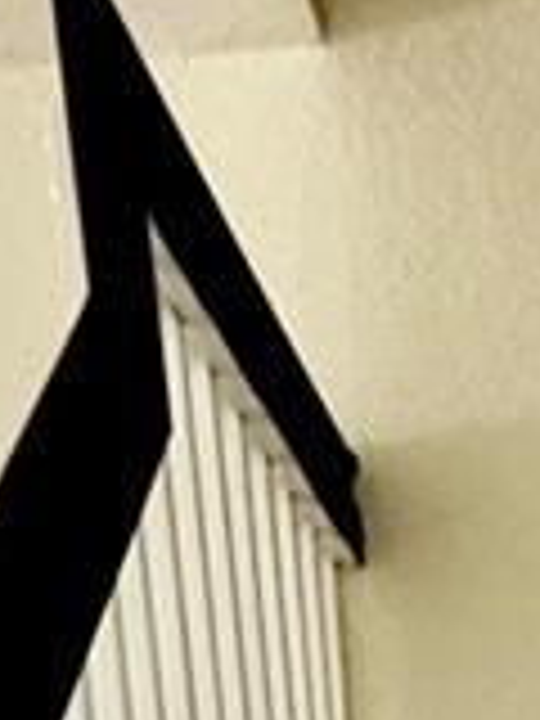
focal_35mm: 105
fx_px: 2184
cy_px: 2002
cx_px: 634
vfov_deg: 12.1
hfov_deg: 13.7
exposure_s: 1/60
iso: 640
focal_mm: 2.22
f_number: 2.2
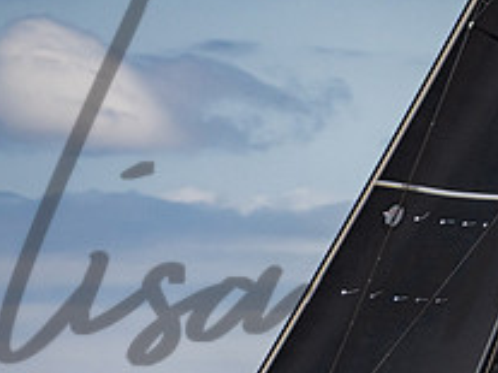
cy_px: 268
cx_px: 572
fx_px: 19051
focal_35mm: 1325
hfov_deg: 1.5
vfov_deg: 1.1
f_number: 8
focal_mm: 400
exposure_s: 1/2500
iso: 500
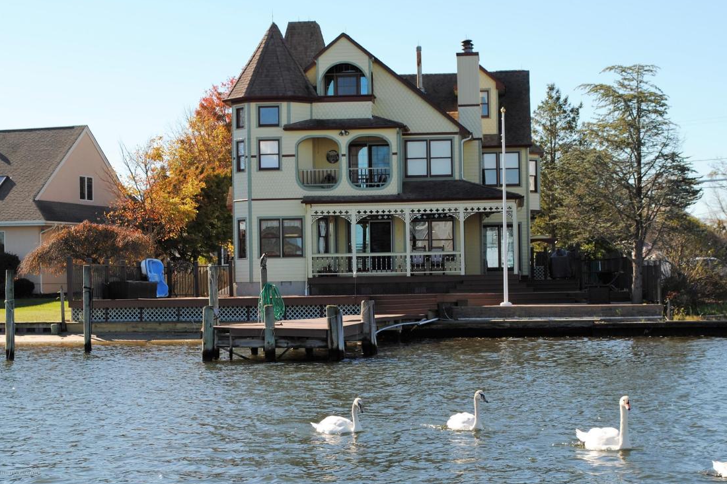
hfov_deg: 29.2
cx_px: 378
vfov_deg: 19.7
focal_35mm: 69
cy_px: 235
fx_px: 1393
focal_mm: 44
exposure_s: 1/200
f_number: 8
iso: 100
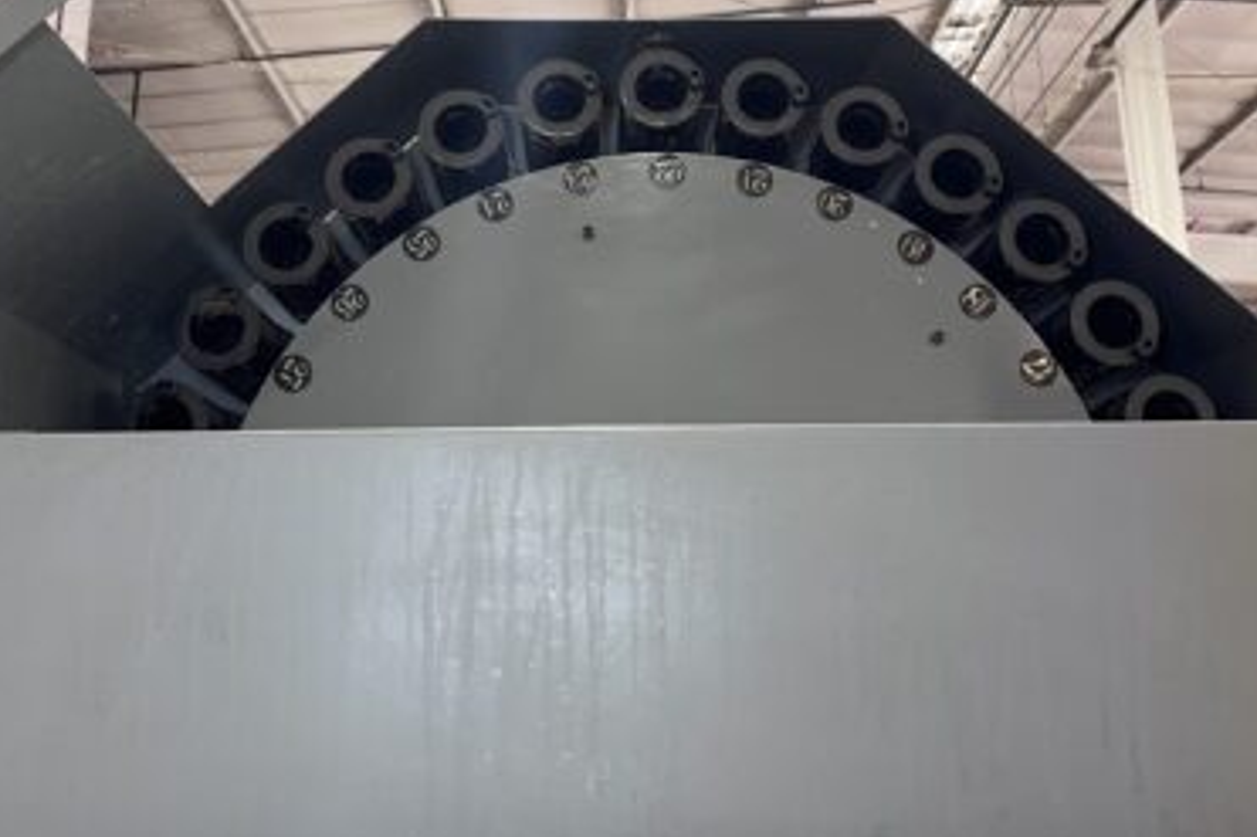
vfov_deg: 37.6
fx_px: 1221
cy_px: 329
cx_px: 610
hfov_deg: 54.4
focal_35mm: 35
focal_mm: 5.1
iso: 250
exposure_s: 1/50
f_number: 1.6
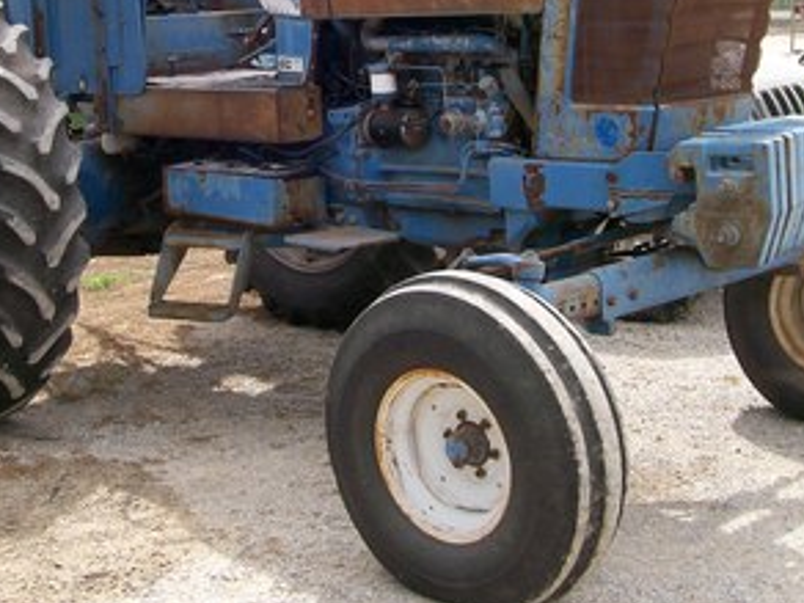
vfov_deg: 21.4
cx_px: 300
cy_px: 58
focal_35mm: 67
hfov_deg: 28.9
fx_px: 1556
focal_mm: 6
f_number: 4.8
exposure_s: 1/364
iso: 80
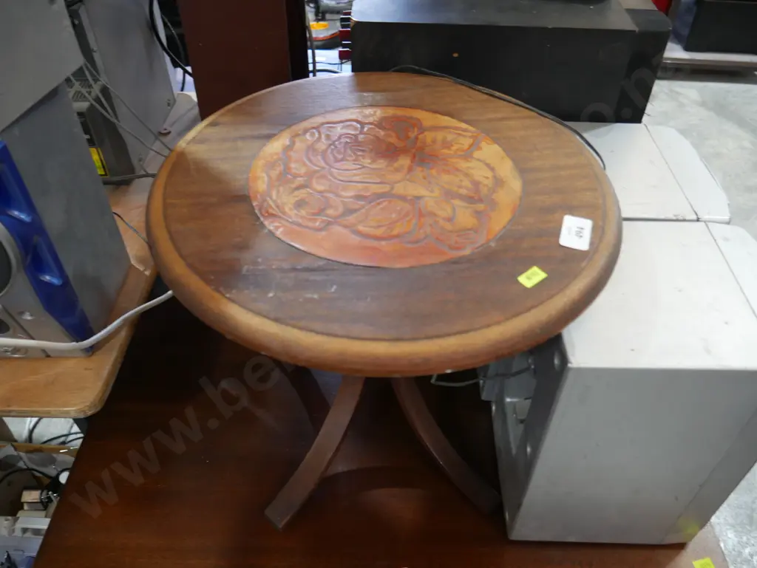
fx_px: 613
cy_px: 284
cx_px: 378
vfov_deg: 49.8
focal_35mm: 28
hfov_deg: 63.4
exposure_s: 1/60
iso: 640
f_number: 3.5
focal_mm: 14
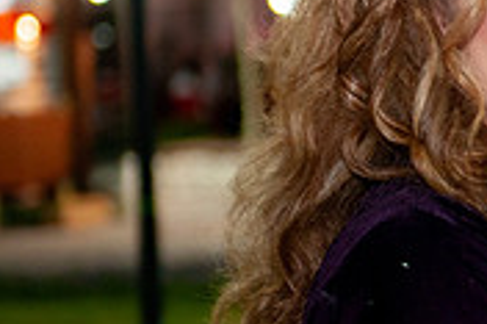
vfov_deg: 5.9
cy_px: 180
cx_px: 667
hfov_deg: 8.8
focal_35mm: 231
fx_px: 3122
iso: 1250
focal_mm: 70
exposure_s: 1/20
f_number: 2.8
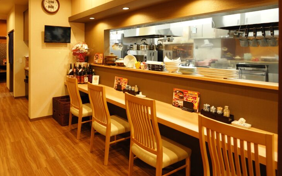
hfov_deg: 74.6
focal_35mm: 23
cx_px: 92
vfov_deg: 51.3
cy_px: 50
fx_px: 177
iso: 500
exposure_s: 1/5
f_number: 8
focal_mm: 16
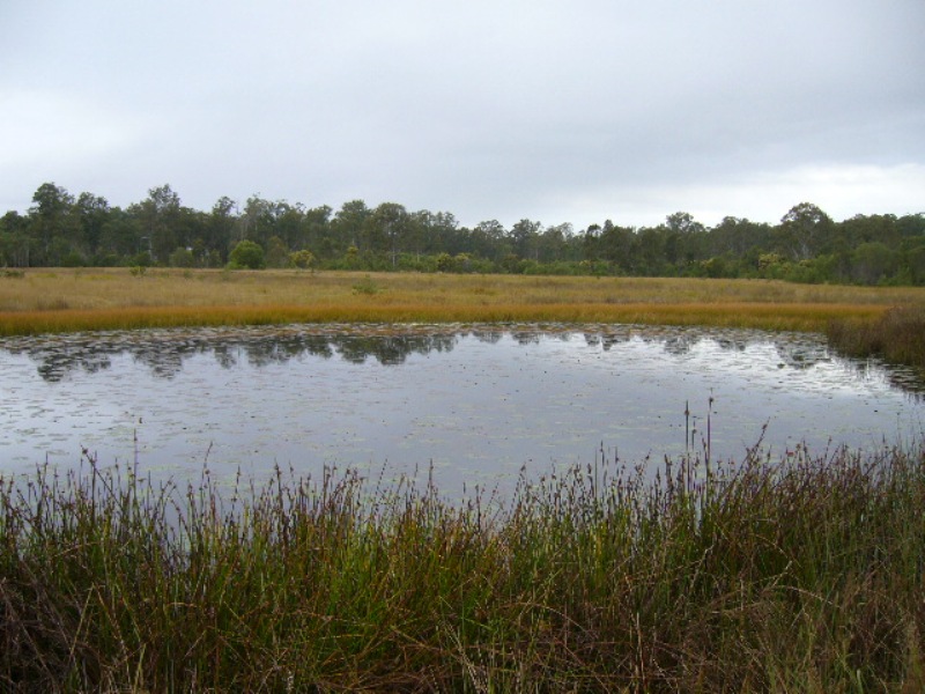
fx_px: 935
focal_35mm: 35
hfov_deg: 52.6
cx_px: 462
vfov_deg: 40.7
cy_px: 347
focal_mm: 5.8
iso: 80
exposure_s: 1/160
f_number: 2.8
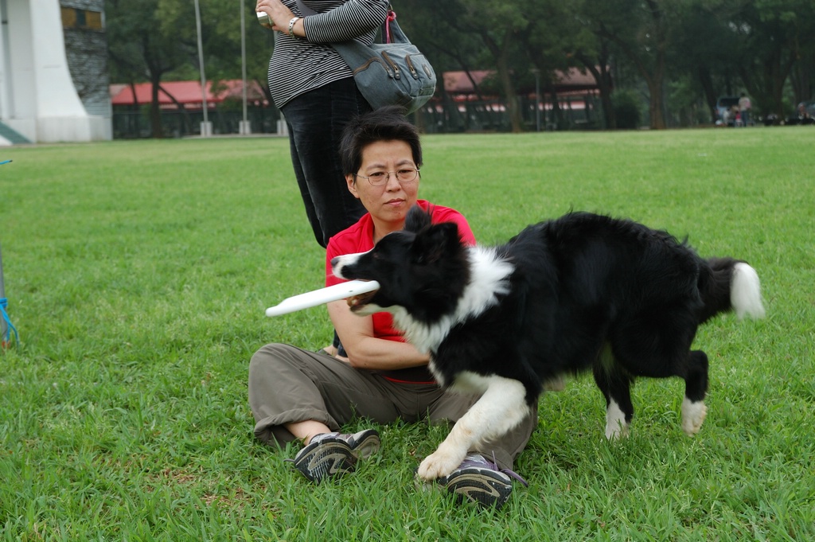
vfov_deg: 22.6
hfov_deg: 33.4
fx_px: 1357
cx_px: 408
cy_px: 271
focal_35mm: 60
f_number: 5
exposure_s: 1/250
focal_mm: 40
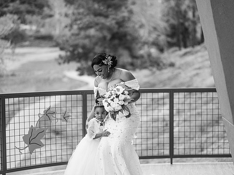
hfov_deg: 20.9
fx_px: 635
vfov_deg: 15.7
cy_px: 87
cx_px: 119
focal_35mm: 94
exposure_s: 1/800
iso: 100
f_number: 2
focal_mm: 85
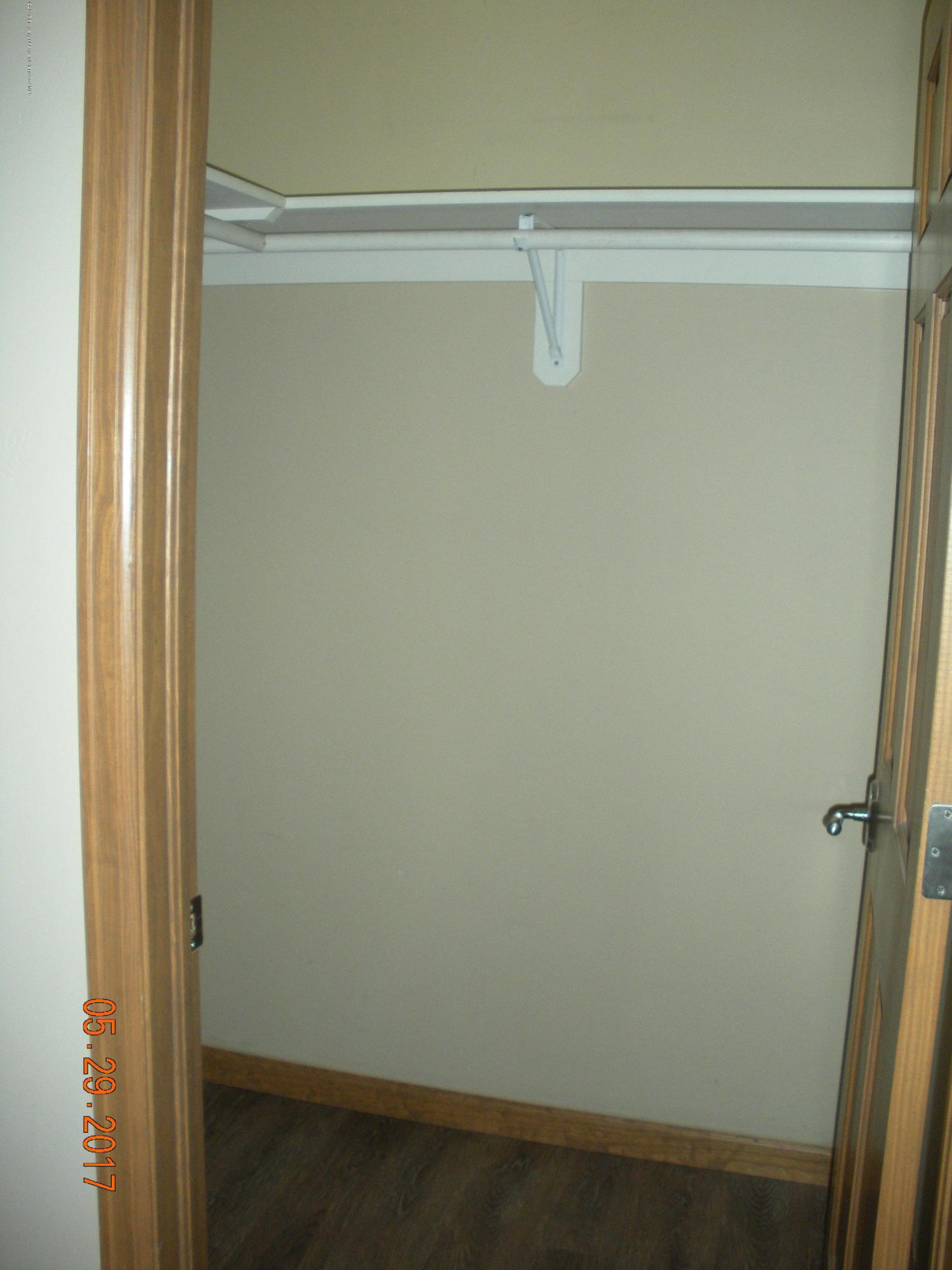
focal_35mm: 36
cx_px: 476
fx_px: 1320
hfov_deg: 39.7
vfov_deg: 51.4
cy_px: 635
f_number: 3.5
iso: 183
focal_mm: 6.3
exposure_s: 1/60
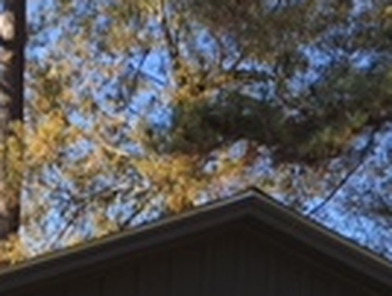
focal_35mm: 138
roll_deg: -3.4
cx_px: 105
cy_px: 586
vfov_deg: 10.0
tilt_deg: +2.8
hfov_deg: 14.2
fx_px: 1566
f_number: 2.2
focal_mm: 4.15
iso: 25
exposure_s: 1/444
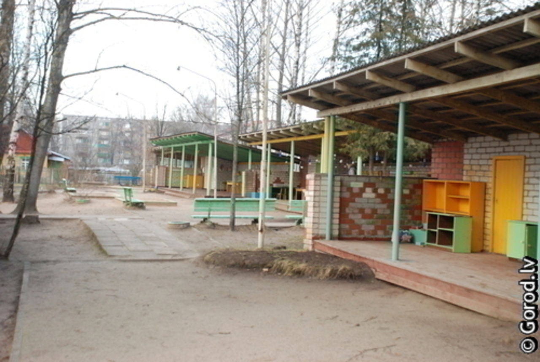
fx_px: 721
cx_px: 270
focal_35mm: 48
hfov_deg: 41.1
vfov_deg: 28.2
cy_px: 181
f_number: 4.2
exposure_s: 1/180
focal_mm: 32
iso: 1000
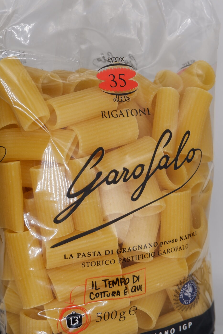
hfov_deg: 20.6
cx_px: 101
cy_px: 162
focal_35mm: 66
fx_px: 613
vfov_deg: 30.5
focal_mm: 24.2
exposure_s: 1/280
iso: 200
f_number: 4.4
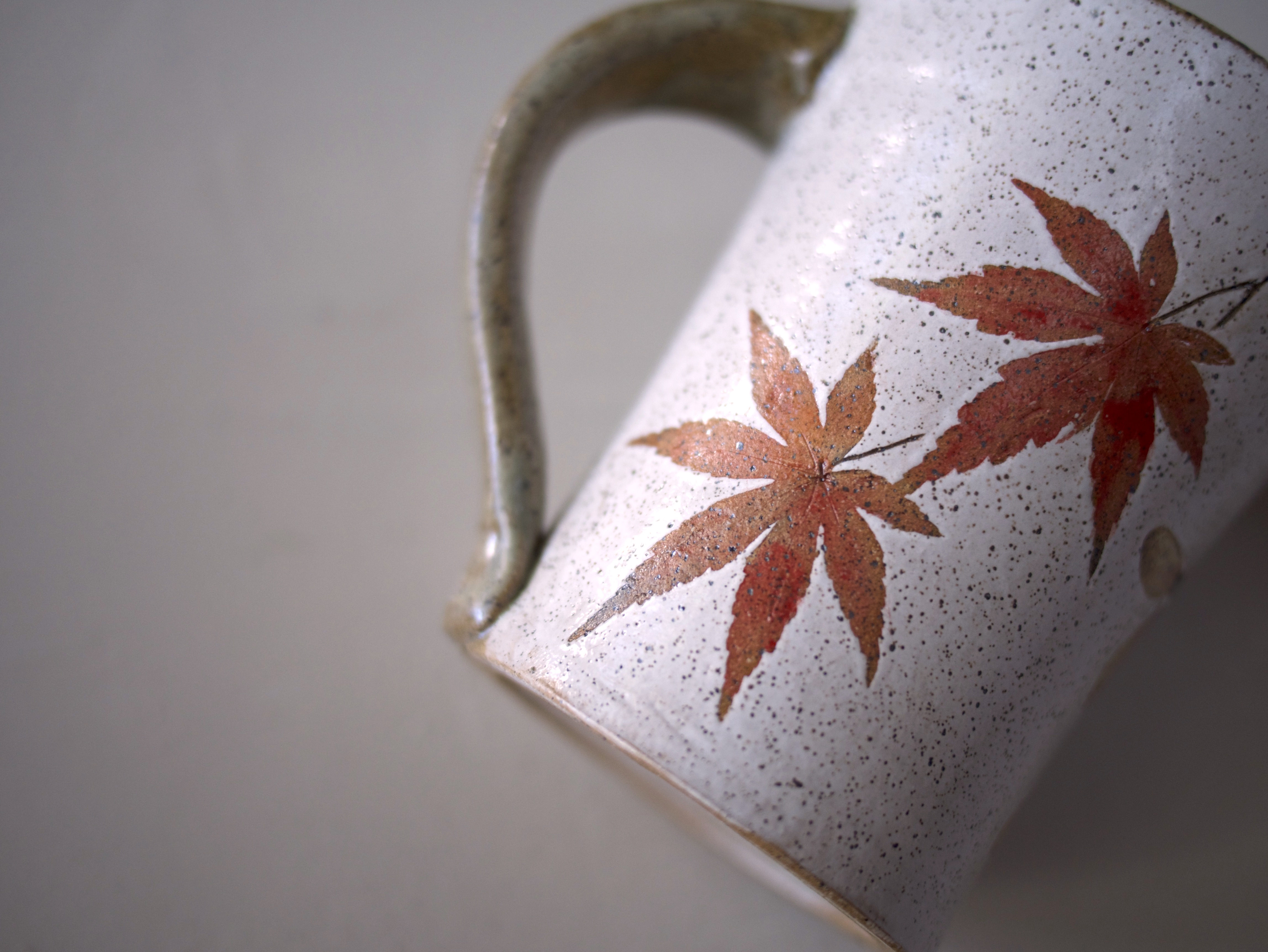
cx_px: 634
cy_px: 476
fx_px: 1466
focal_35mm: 40
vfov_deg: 36.0
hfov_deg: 46.8
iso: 200
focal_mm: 20
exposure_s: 1/50
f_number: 1.8
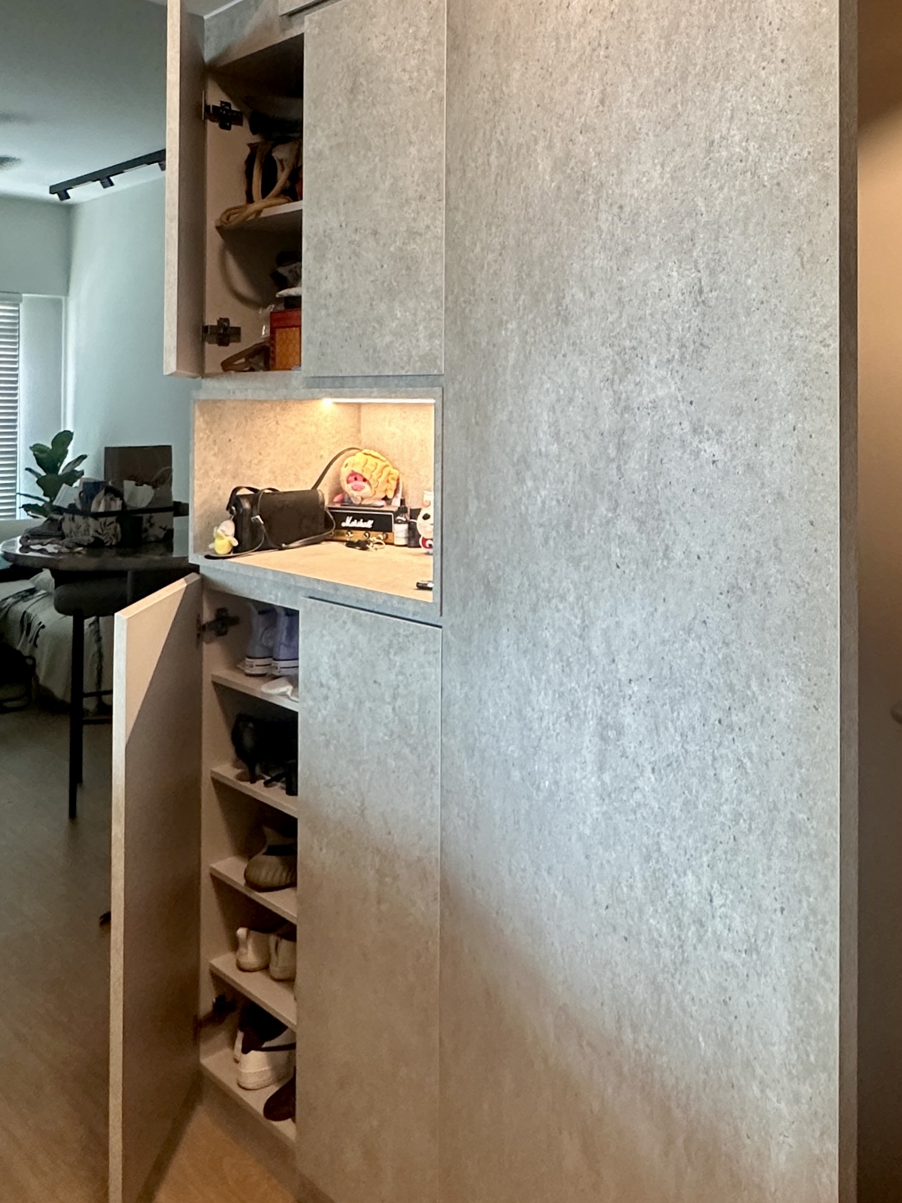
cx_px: 686
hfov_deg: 49.1
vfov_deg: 64.6
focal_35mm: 27
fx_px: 938
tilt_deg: -1.0
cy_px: 469
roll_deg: -2.7
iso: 250
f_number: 2.2
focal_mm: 2.22
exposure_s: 1/100
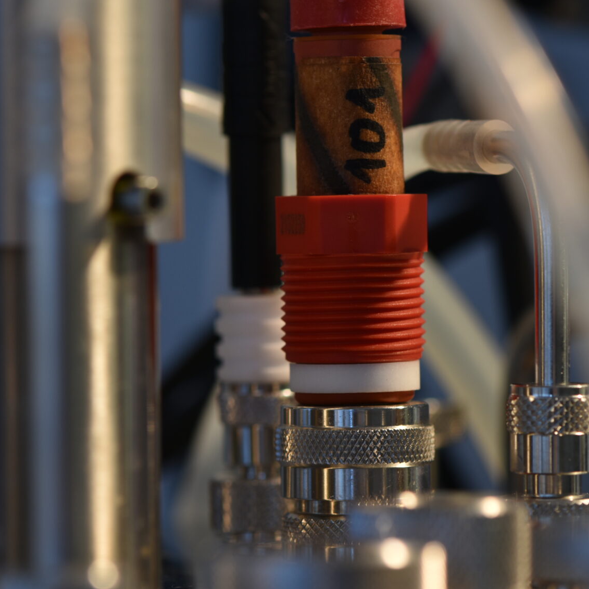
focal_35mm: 202
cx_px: 282
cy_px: 315
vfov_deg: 8.7
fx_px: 3889
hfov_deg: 8.7
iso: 160
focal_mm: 105
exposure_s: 1/15
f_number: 5.6
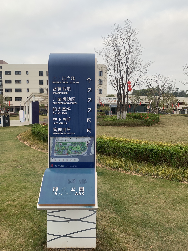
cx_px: 94
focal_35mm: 26
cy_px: 126
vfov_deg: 67.3
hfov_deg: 53.1
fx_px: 188
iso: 25
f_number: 1.8
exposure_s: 1/260
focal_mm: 4.25
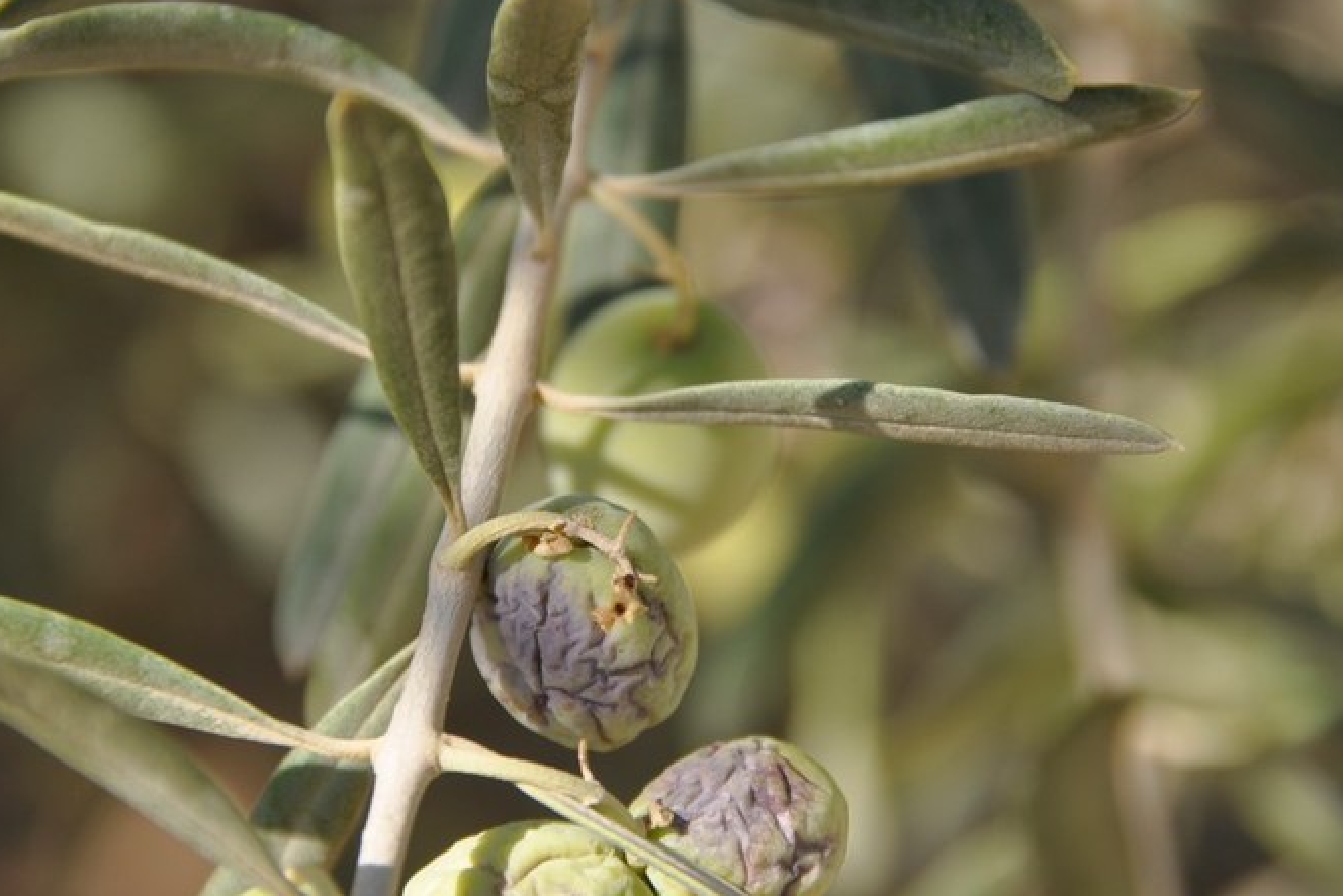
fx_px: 13469
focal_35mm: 361
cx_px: 667
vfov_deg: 3.8
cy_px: 399
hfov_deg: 5.7
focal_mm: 200
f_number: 6.3
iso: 200
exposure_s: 1/400
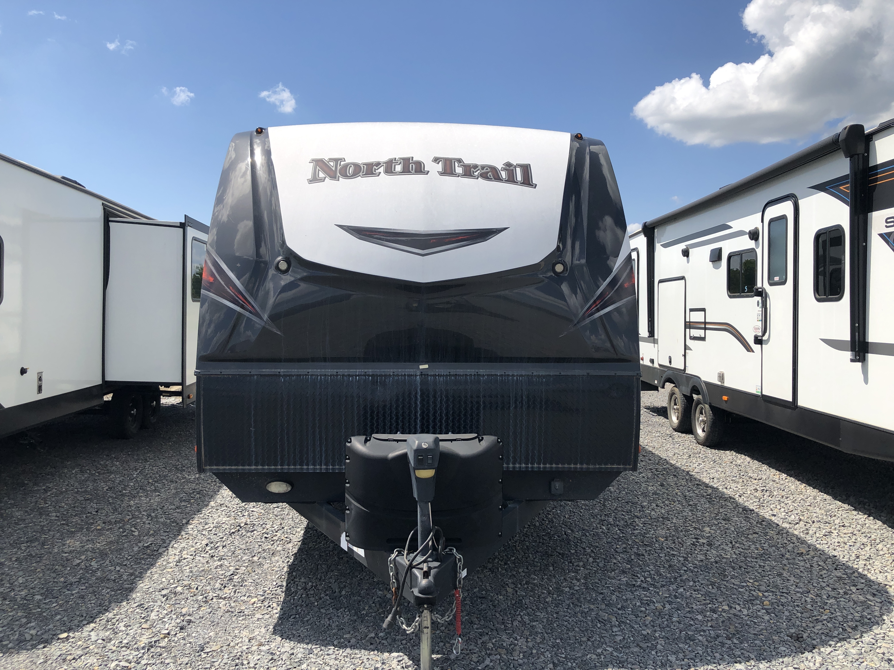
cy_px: 335
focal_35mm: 28
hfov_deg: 63.4
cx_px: 447
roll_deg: +0.5
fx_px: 723
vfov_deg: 49.7
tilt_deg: -2.5
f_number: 1.8
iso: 20
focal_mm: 3.99
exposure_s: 1/2667
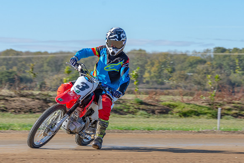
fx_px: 1674
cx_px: 109
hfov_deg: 8.3
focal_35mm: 247
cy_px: 96
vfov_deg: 5.6
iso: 200
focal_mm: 120
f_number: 9
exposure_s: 1/200
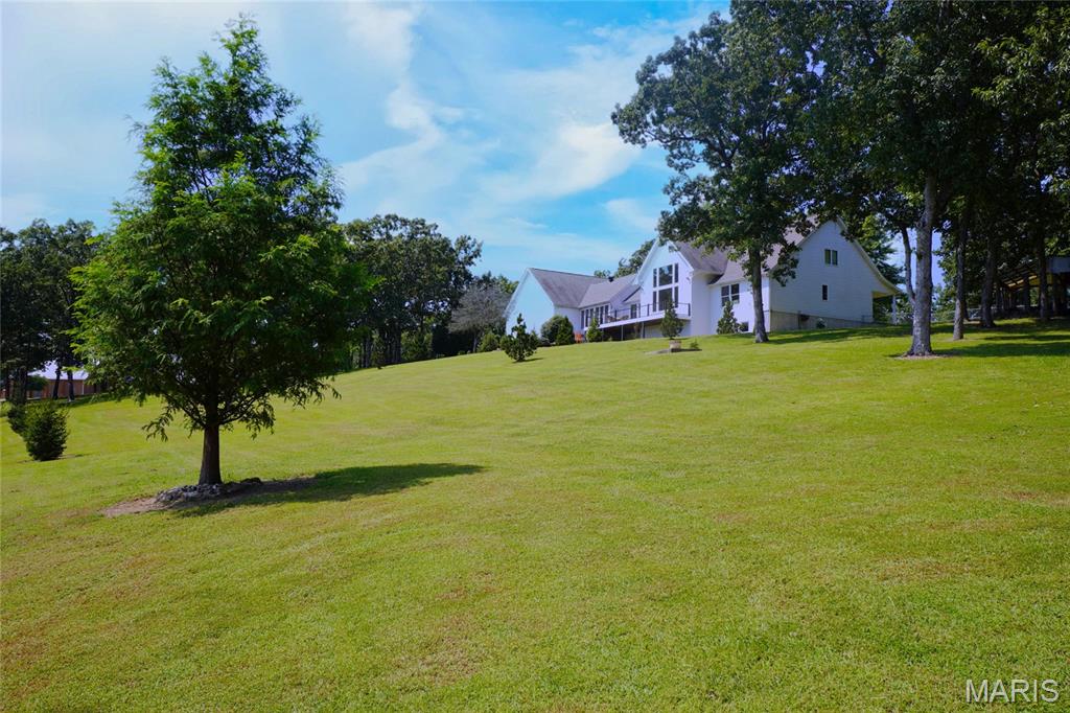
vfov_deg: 43.6
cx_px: 535
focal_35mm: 30
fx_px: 891
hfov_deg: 61.9
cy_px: 356
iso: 100
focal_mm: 20
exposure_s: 1/160
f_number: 10
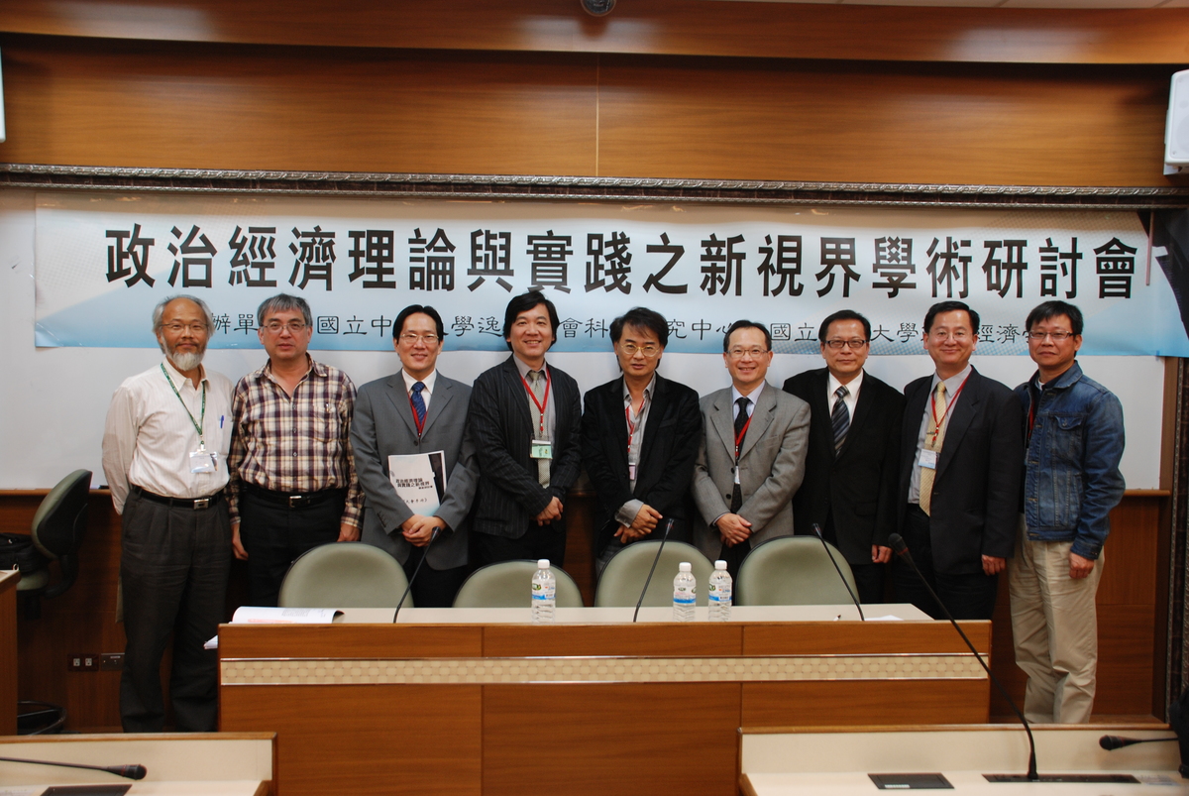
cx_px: 594
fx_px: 1091
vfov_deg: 40.1
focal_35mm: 33
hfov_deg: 57.2
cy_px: 398
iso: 320
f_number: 3.8
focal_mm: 22
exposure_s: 1/30
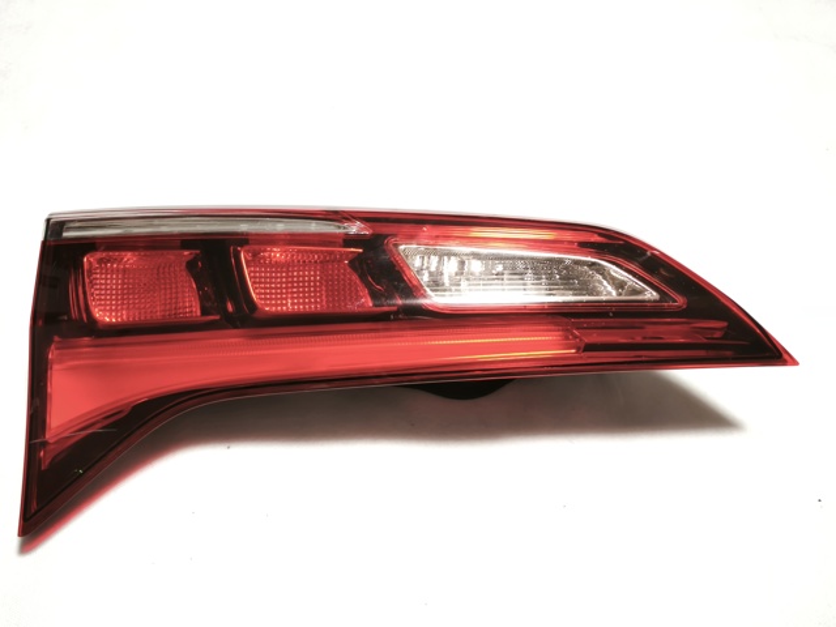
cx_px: 418
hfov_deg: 52.6
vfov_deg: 40.7
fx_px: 845
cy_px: 314
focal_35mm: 35
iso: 800
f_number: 1.7
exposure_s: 1/33.3
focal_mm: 5.35
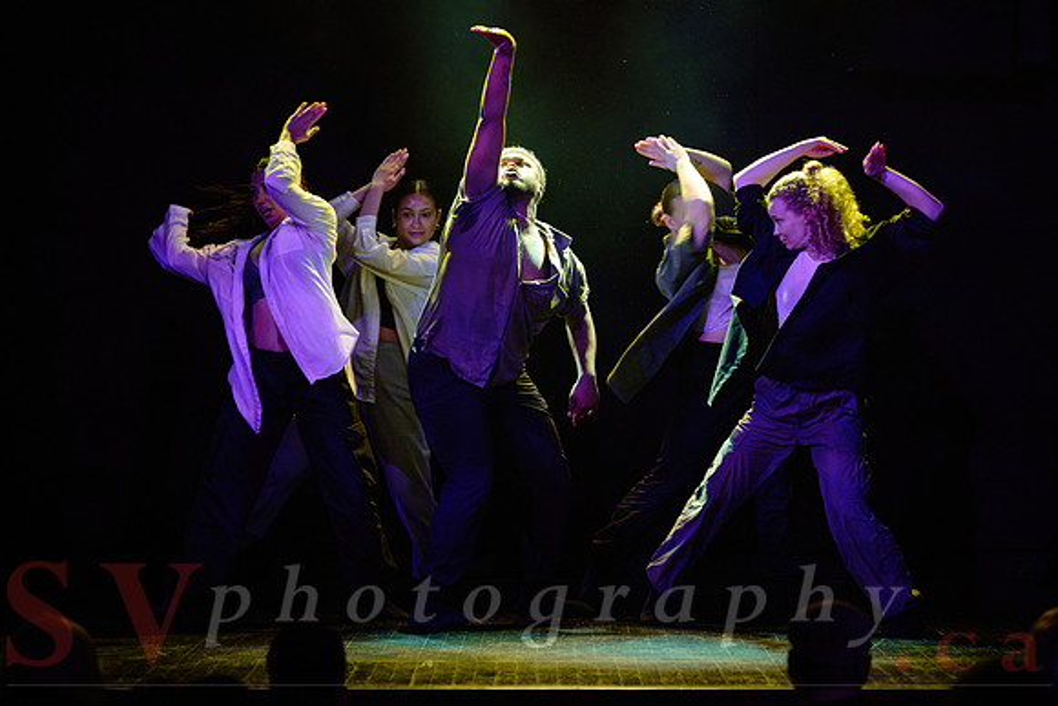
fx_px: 4832
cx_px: 621
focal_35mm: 164
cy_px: 292
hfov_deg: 12.5
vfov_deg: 8.4
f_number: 2.8
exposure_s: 1/250
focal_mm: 140
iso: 1600
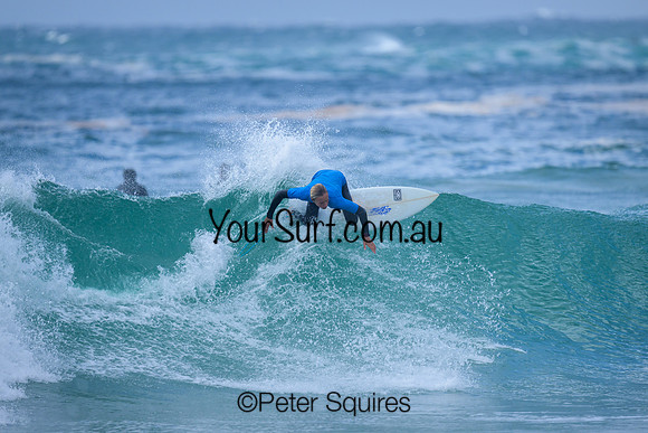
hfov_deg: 2.6
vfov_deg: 1.7
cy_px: 216
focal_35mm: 800
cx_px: 324
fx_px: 14403
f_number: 6.3
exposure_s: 1/2000
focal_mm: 800
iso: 360
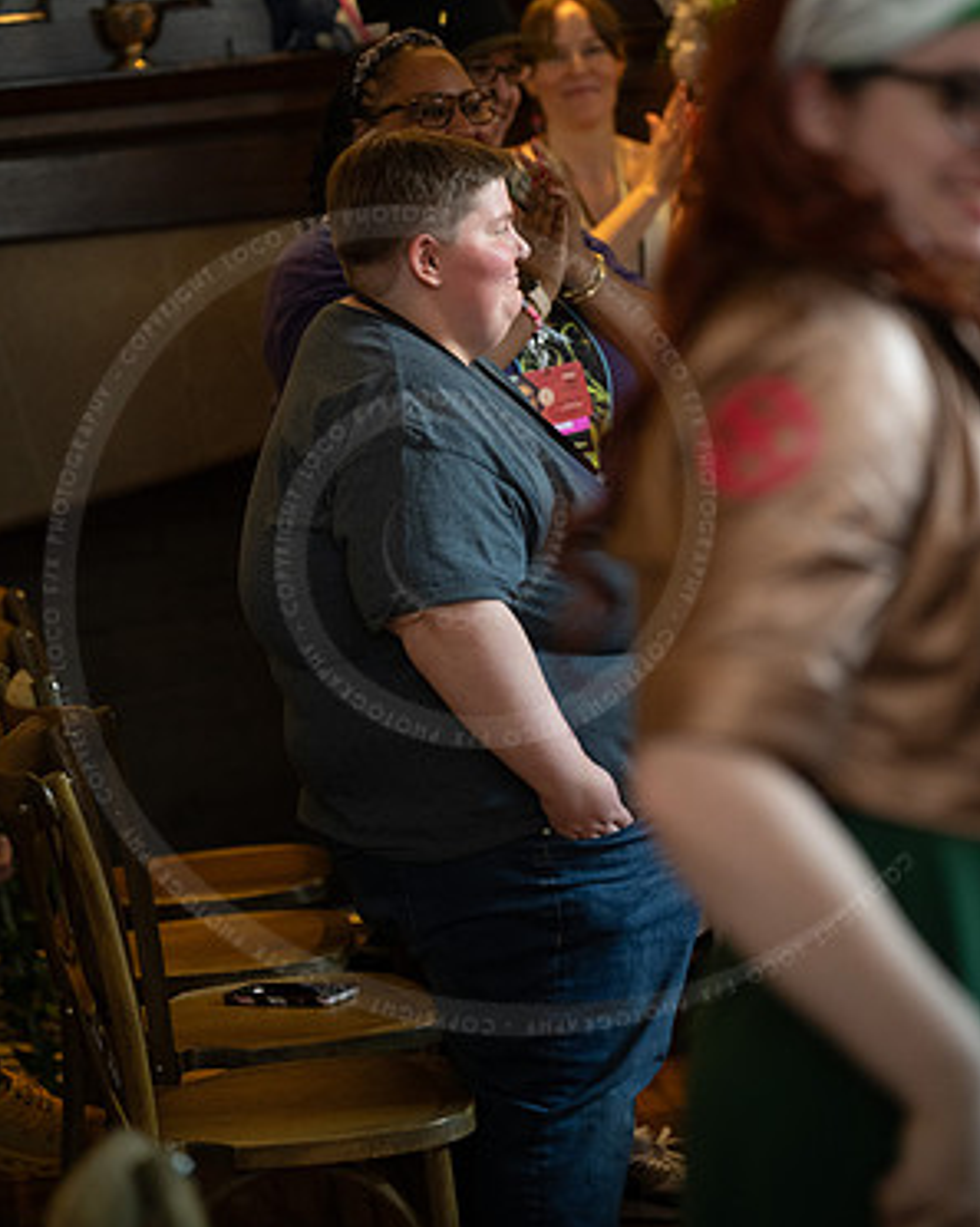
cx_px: 488
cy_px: 607
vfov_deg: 15.4
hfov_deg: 12.3
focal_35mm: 125
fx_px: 4537
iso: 3200
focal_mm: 110
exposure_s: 1/160
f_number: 2.7
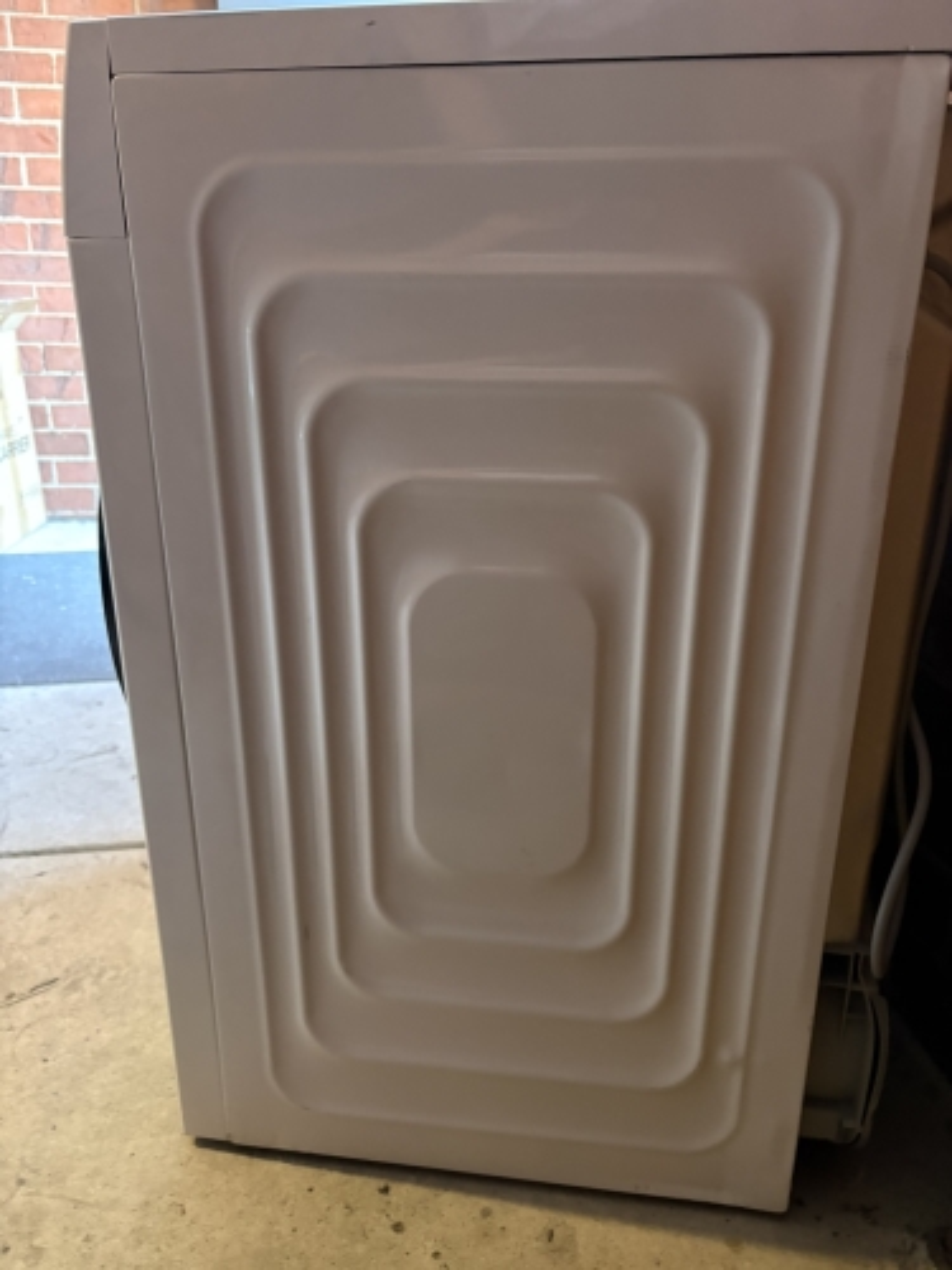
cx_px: 476
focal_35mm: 26
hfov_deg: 53.1
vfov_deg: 67.3
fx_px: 953
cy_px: 635
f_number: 1.6
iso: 500
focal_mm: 5.96
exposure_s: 1/25
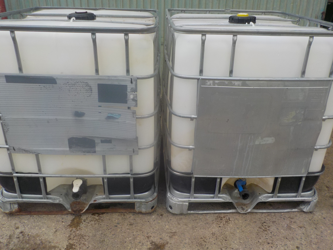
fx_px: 289
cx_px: 166
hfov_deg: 59.9
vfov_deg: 46.8
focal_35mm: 30
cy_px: 125
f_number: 3.3
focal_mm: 4.1
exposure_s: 1/100
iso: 125
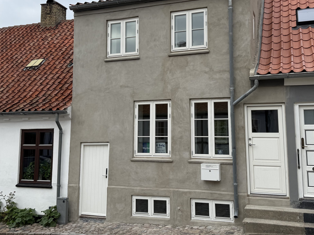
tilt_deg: +8.5
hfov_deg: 50.1
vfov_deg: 38.4
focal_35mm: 37
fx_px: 336
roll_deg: +0.1
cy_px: 87
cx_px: 169
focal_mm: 6.76
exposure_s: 1/2801
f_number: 1.78
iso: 80
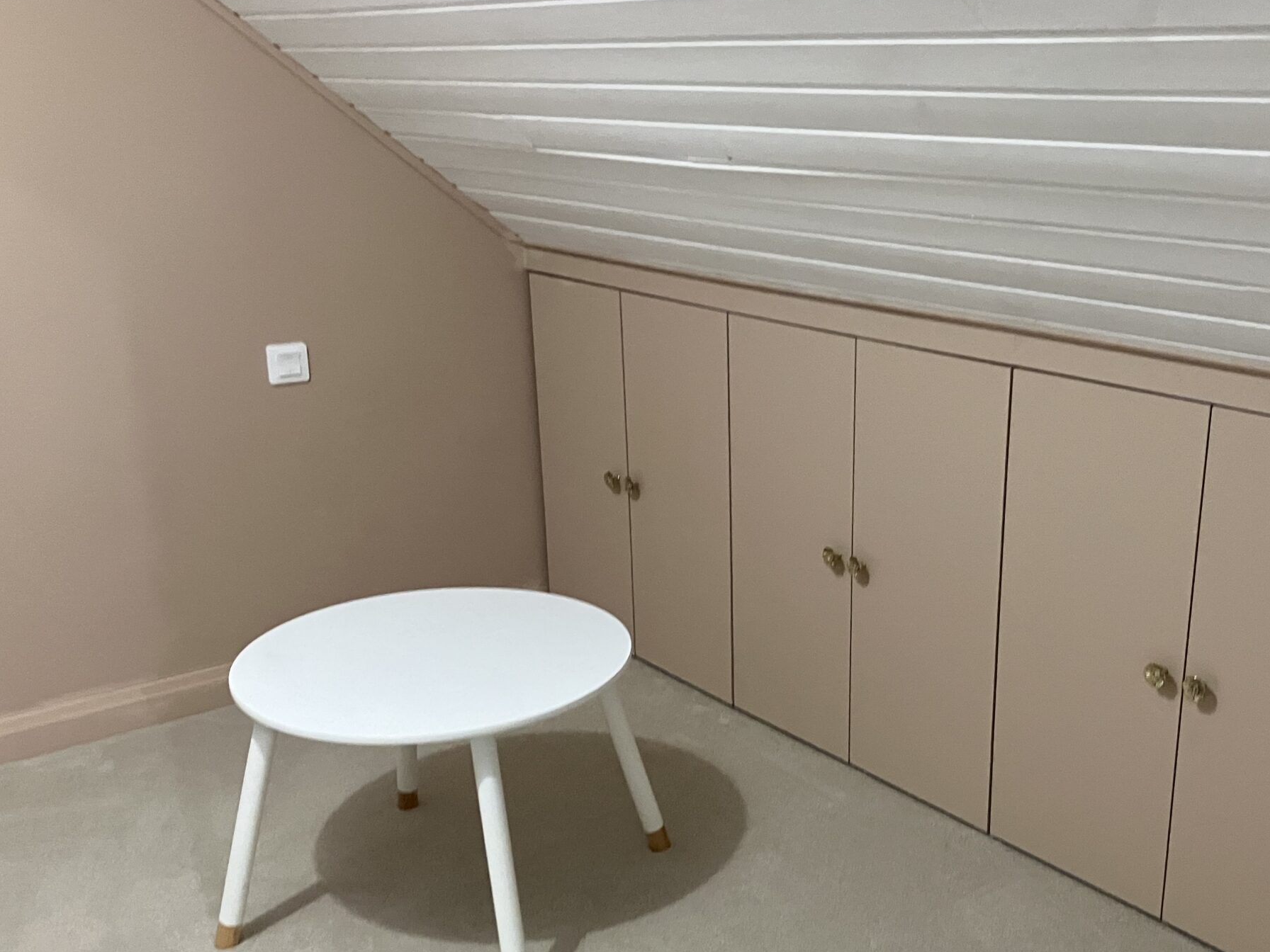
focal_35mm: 40
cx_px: 770
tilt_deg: -19.2
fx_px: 1468
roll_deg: +0.3
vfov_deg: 35.7
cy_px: 613
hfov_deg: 46.5
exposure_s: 1/58
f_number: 1.8
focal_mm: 3.99
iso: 320
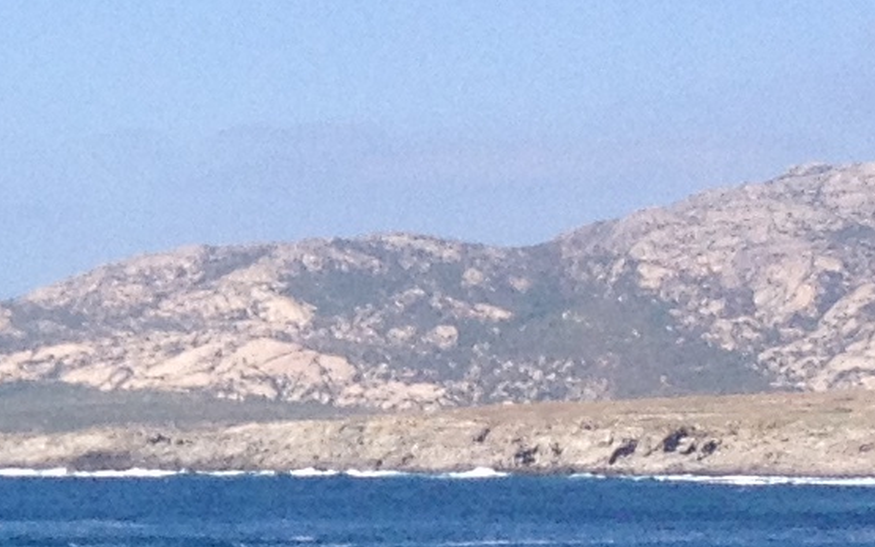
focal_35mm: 218
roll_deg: +0.5
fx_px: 5199
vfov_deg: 6.0
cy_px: 378
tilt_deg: -1.9
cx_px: -955
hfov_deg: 9.0
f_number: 2.4
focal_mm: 4.28
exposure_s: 1/1727
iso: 50
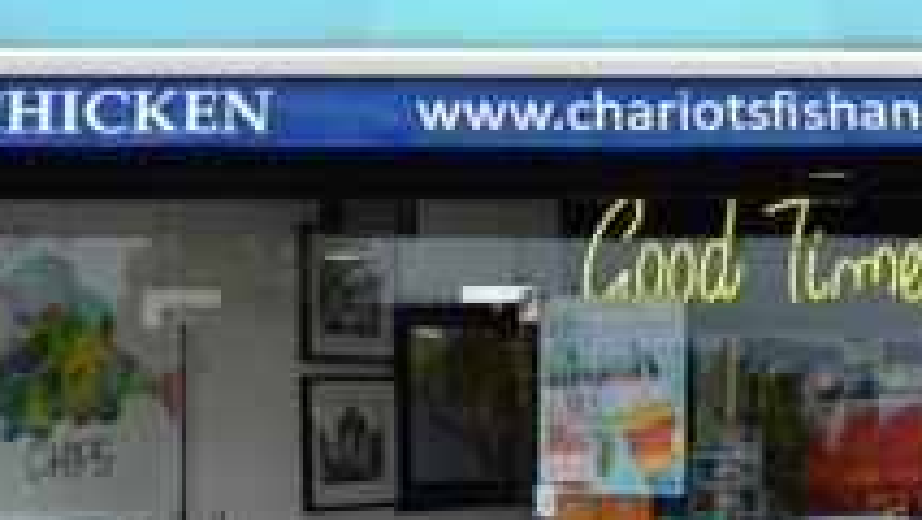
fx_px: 2544
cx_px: 740
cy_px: 258
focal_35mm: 104
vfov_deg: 11.7
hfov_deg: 20.3
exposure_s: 1/125
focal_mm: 22
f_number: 5.6
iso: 200
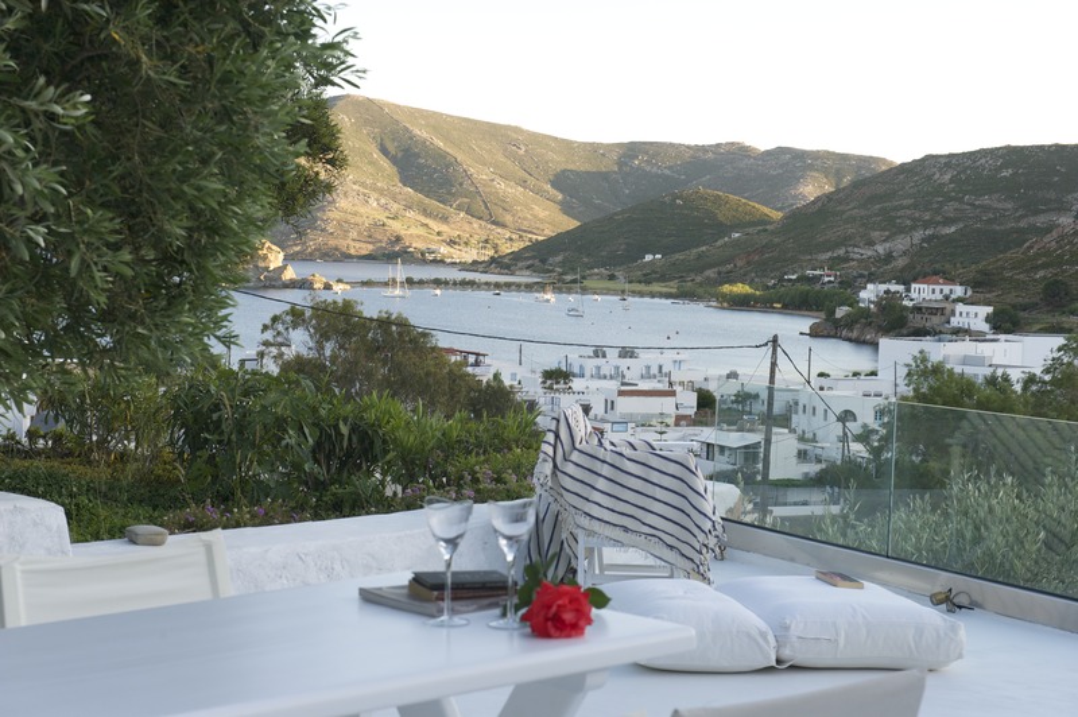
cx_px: 539
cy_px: 358
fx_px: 2094
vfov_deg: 19.4
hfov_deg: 28.9
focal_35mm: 70
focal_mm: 70
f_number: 10
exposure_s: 1/125
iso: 640
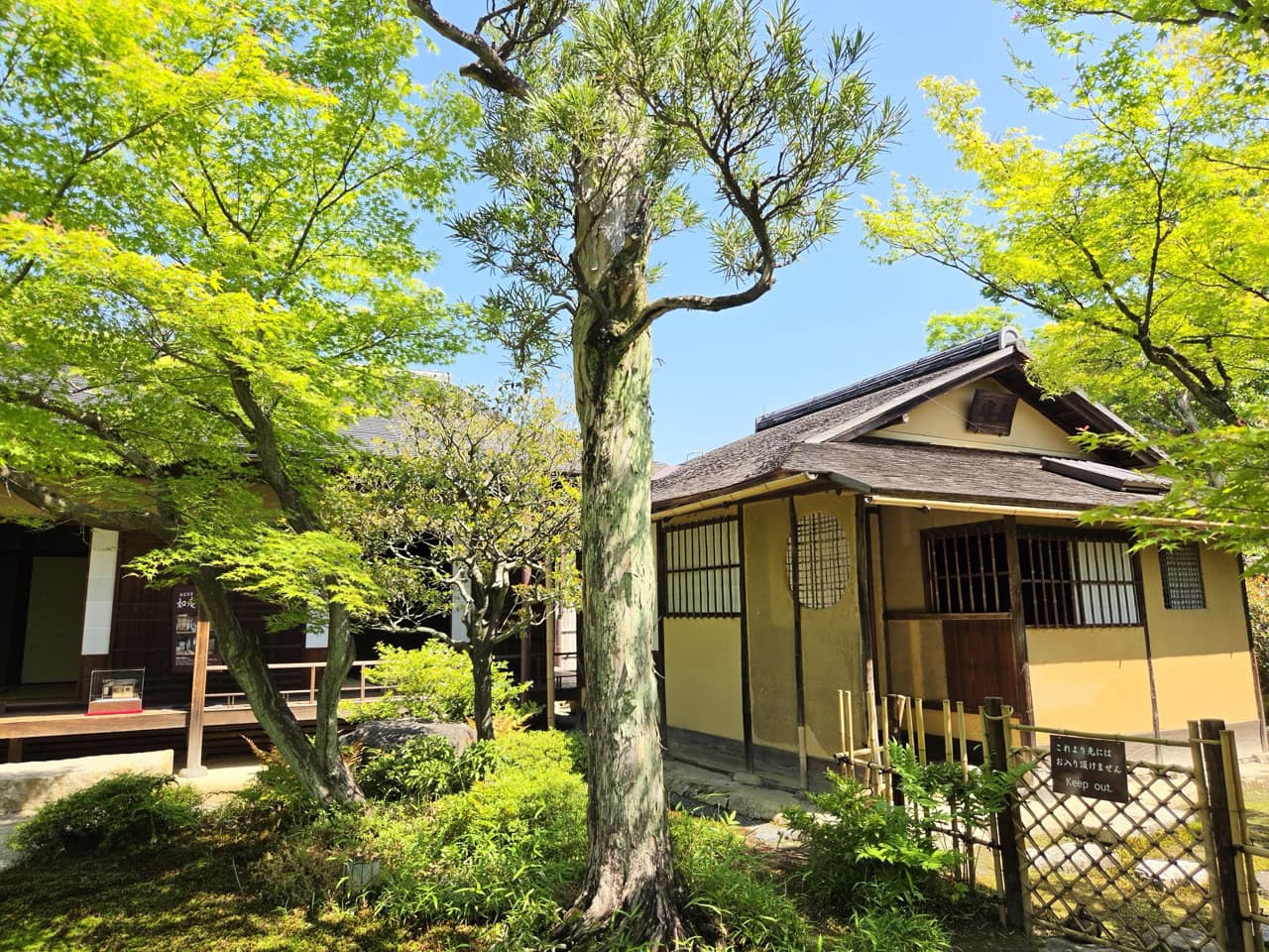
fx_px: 843
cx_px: 634
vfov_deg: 58.9
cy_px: 476
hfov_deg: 73.9
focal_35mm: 23
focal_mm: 5.4
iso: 80
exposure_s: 1/2333
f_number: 1.8
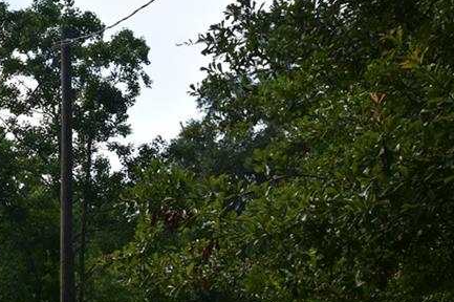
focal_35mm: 71
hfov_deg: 26.2
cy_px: 338
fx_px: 895
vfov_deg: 18.4
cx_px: -49
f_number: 10
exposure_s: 1/250
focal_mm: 20
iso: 400
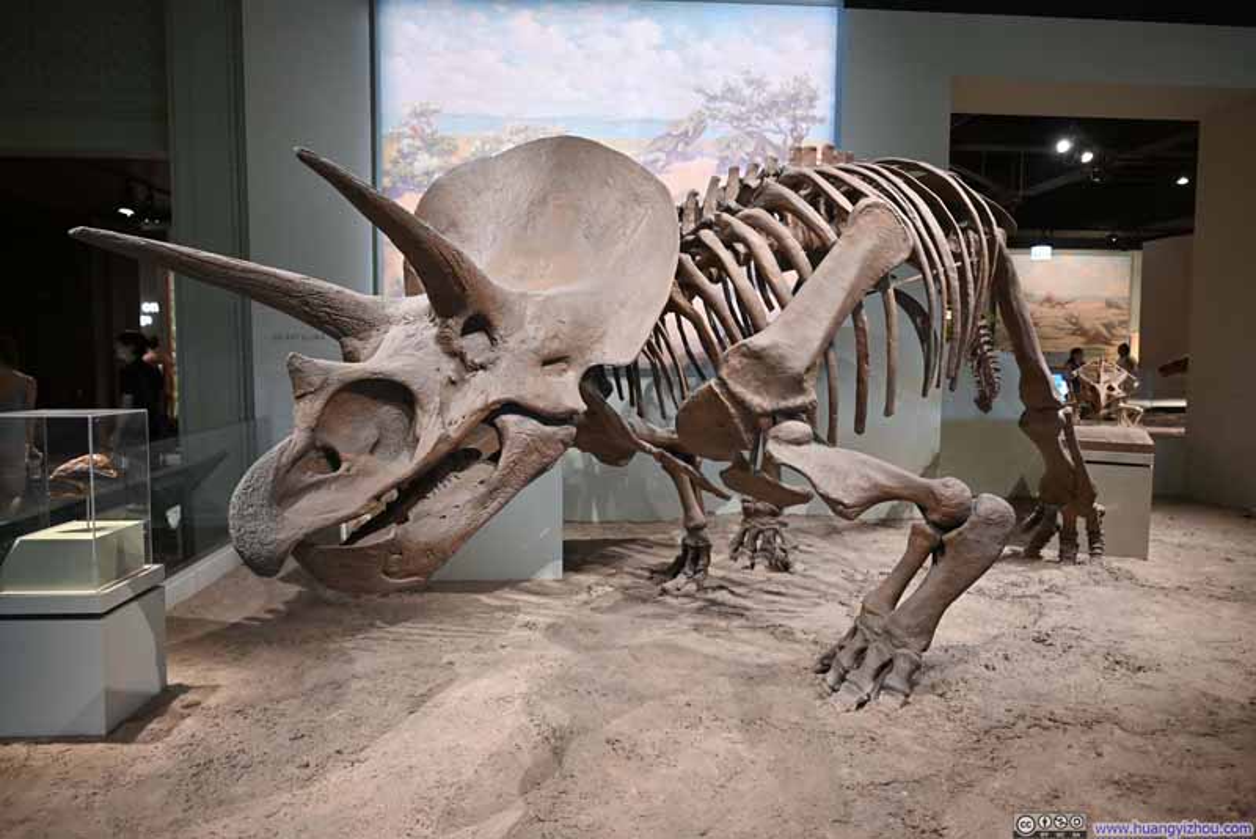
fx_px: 838
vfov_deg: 53.2
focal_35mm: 24
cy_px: 420
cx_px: 628
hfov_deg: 73.7
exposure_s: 1/25
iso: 720
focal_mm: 24
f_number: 4
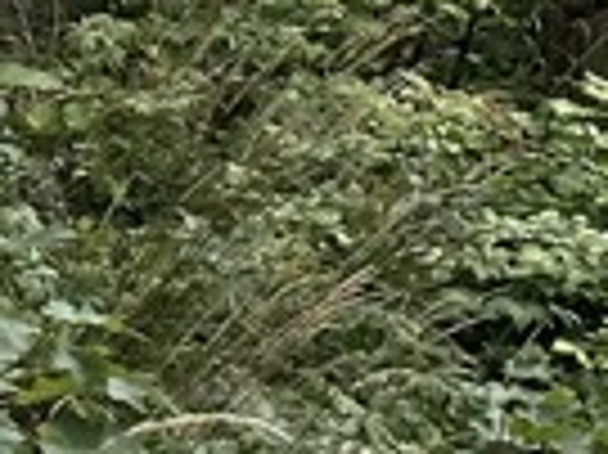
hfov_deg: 8.1
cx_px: 2162
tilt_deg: +5.2
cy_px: -688
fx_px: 3194
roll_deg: -3.6
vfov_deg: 7.5
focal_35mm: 182
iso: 80
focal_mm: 6.86
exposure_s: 1/7576
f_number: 1.78
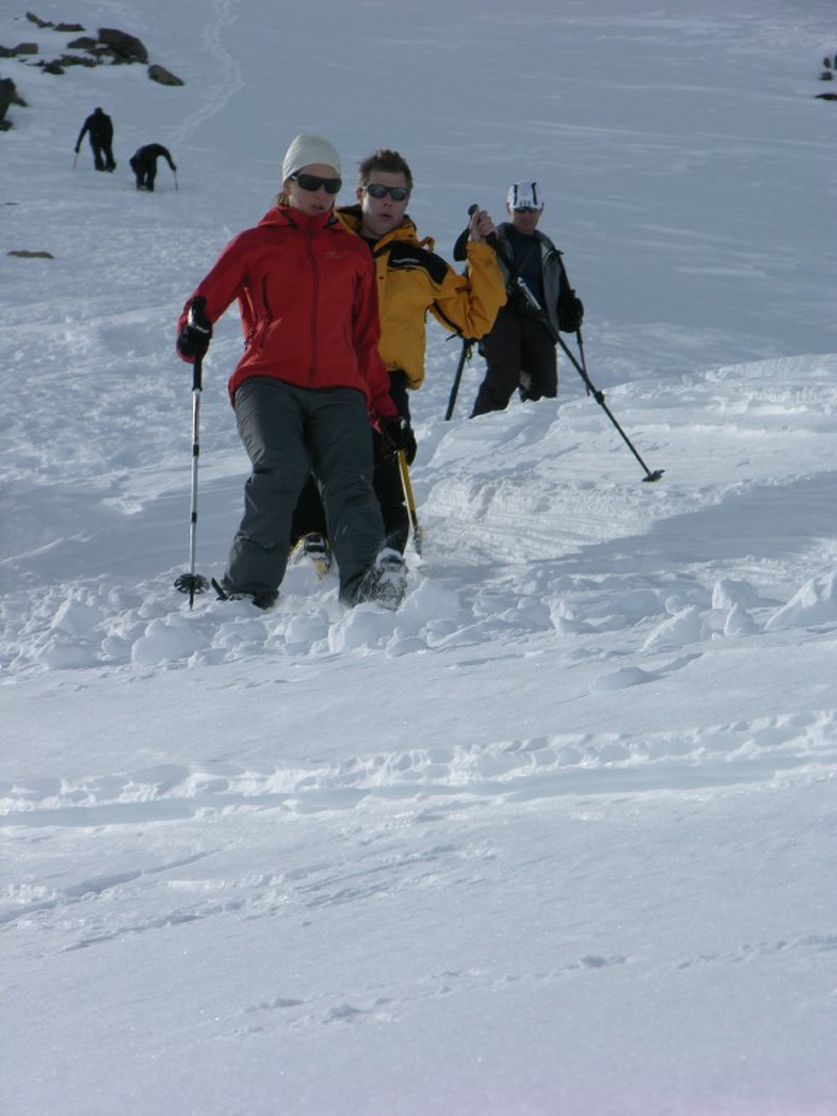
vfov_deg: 9.4
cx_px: 418
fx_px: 6770
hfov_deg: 7.1
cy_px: 558
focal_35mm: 210
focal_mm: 52.4
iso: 50
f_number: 7.2
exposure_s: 1/504
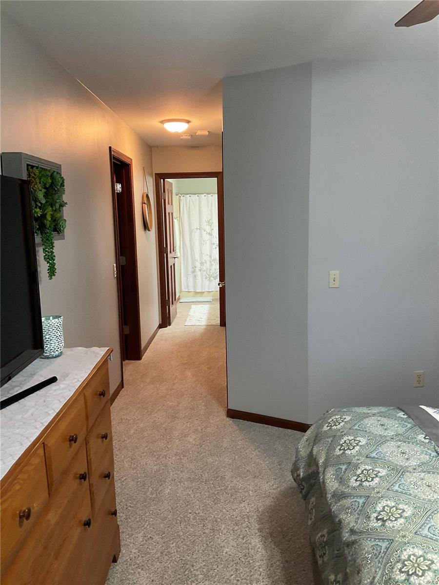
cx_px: 220
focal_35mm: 29
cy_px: 292
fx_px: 490
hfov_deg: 48.2
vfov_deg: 61.7
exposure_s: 1/60
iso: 200
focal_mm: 3
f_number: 1.8
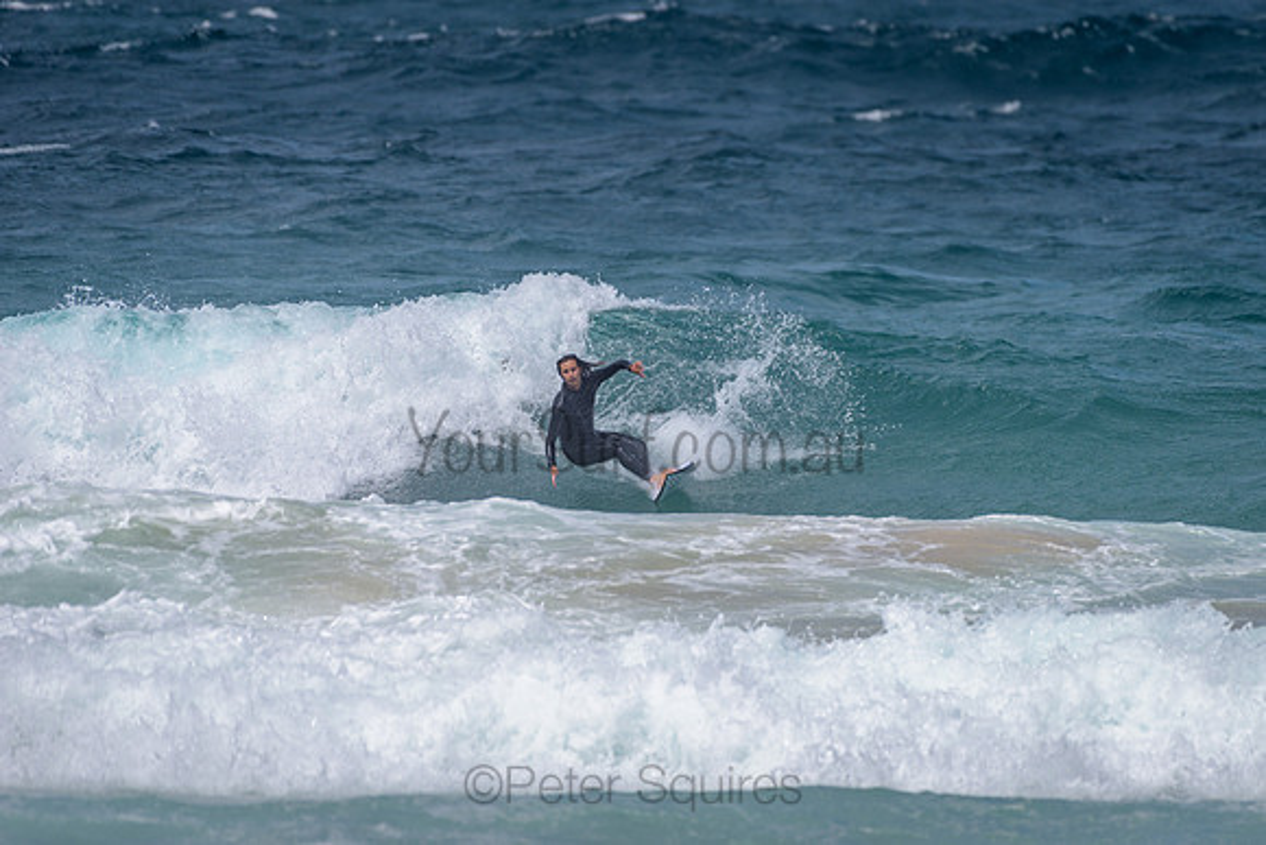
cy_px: 352
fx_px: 21573
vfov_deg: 2.2
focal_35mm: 613
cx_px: 776
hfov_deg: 3.4
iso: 72
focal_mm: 500
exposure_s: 1/2000
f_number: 5.6
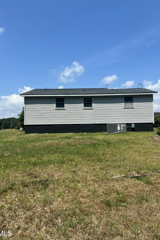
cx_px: 85
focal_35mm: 28
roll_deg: +1.2
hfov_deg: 46.4
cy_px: 120
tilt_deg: +4.8
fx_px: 187
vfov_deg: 65.5
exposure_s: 1/5319
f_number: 1.5
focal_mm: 5.7
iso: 50
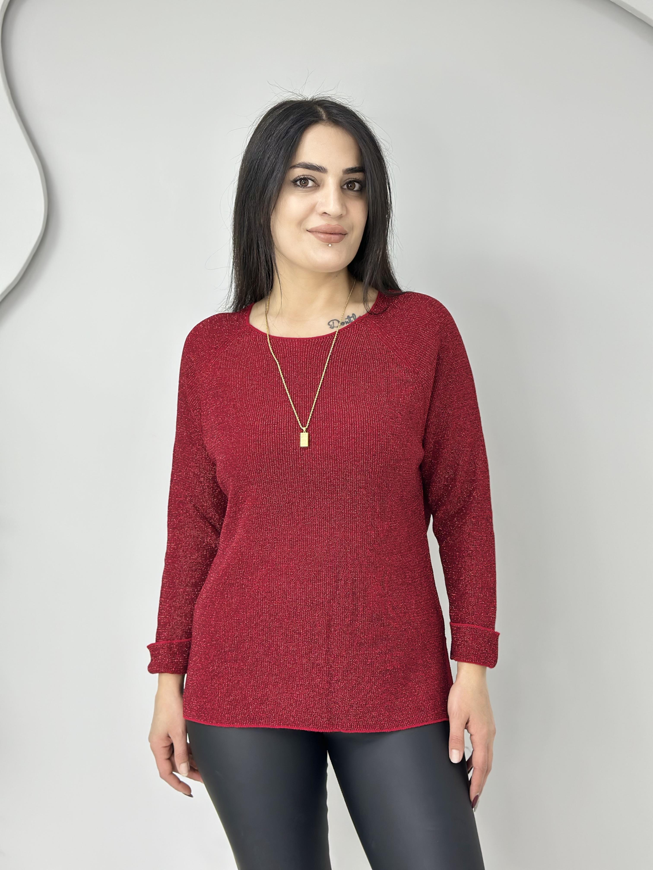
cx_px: 326
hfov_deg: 30.3
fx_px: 1207
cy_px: 435
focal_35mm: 48
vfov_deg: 39.7
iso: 64
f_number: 1.78
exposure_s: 1/50
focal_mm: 6.86
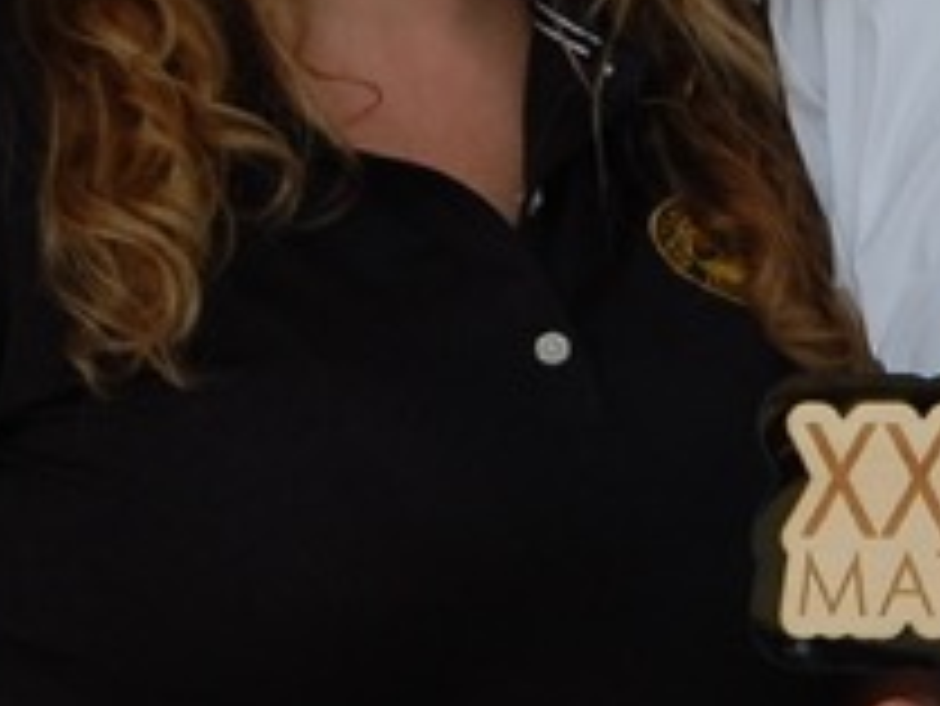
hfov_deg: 5.9
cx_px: 868
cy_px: 259
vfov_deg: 4.4
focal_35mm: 335
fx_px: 9102
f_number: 7.1
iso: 200
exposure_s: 1/200
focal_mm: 38
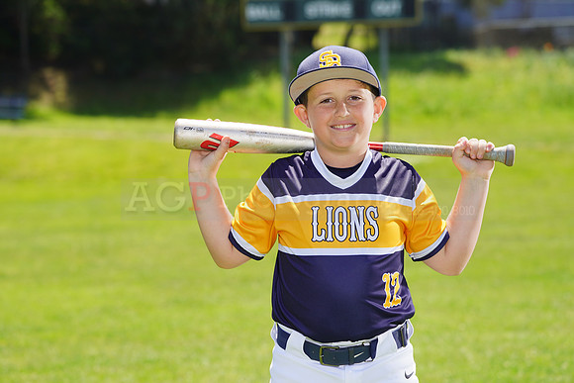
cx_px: 287
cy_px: 192
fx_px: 2695
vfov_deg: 8.1
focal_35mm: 169
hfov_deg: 12.2
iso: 100
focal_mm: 169
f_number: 7.1
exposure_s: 1/250
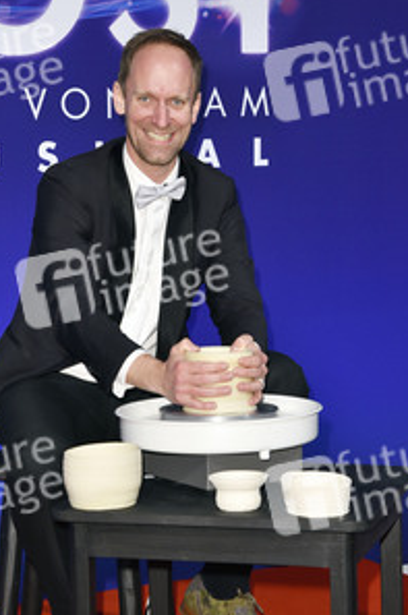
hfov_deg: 15.3
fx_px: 1518
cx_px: 182
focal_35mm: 89
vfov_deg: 22.9
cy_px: 383
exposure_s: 1/200
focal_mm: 66
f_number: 6.3
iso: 500
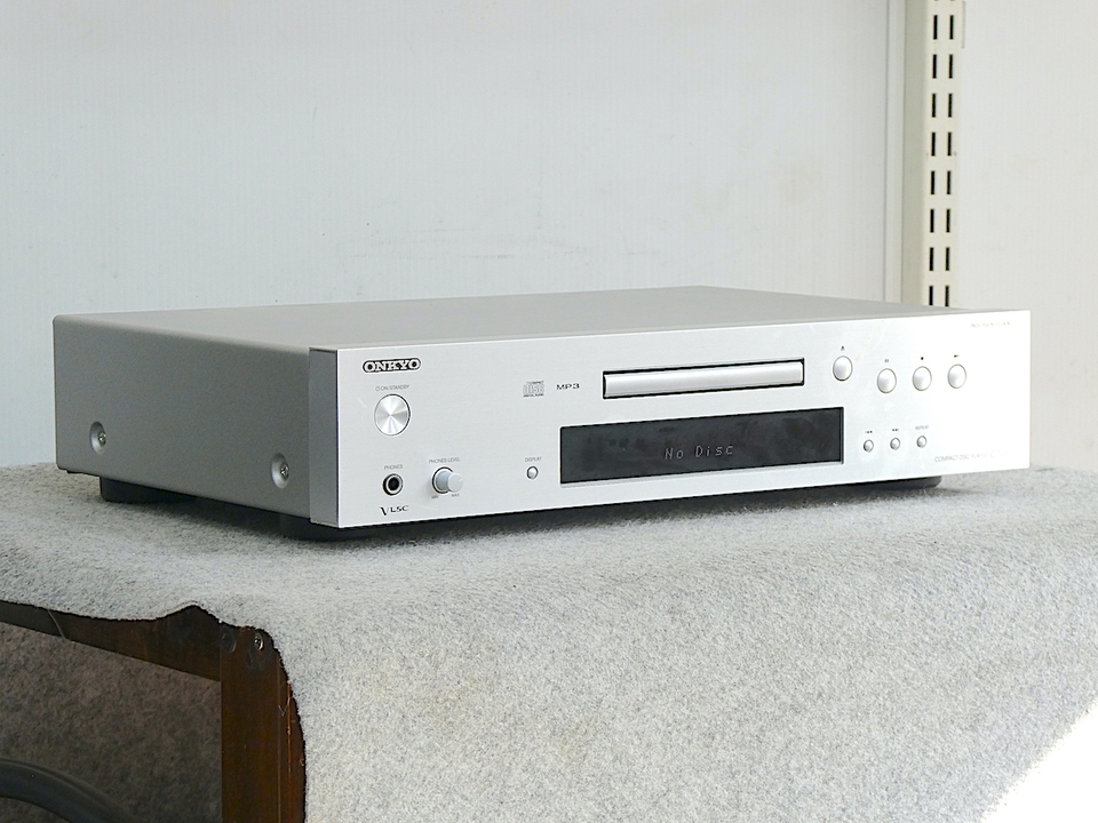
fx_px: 3648
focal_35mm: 115
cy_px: 412
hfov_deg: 17.1
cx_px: 549
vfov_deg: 12.9
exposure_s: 1/25
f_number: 5.1
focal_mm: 20.6
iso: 200
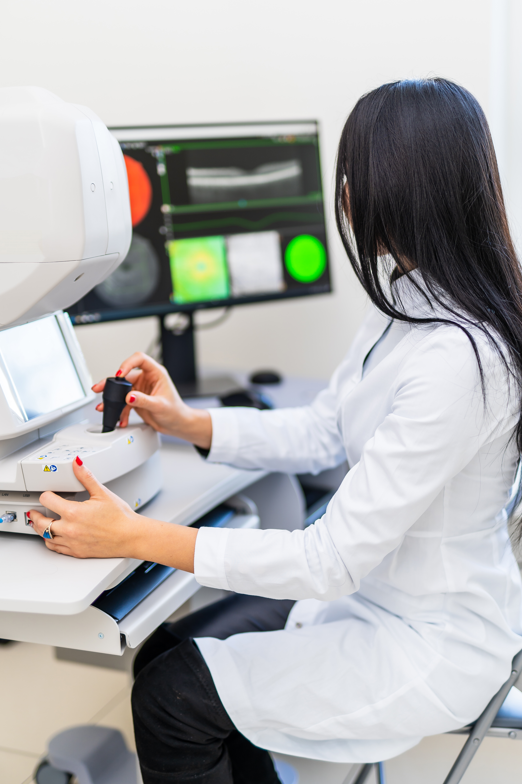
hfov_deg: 26.0
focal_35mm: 52
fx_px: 1131
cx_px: 269
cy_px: 384
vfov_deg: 38.2
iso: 100
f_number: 1.4
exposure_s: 1/200
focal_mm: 50
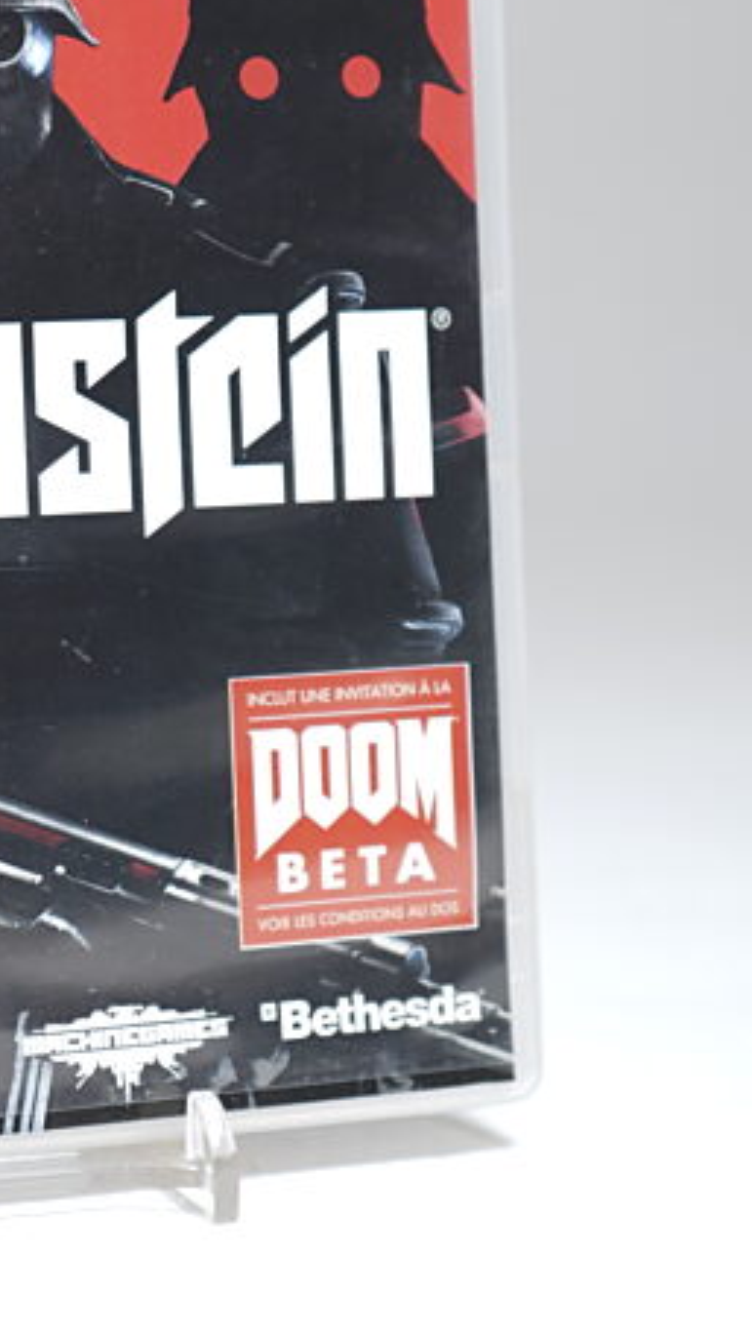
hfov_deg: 10.6
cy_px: 351
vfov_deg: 18.8
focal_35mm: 113
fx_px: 4000
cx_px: -59
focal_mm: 41
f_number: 5
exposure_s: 1/2.5
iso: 64
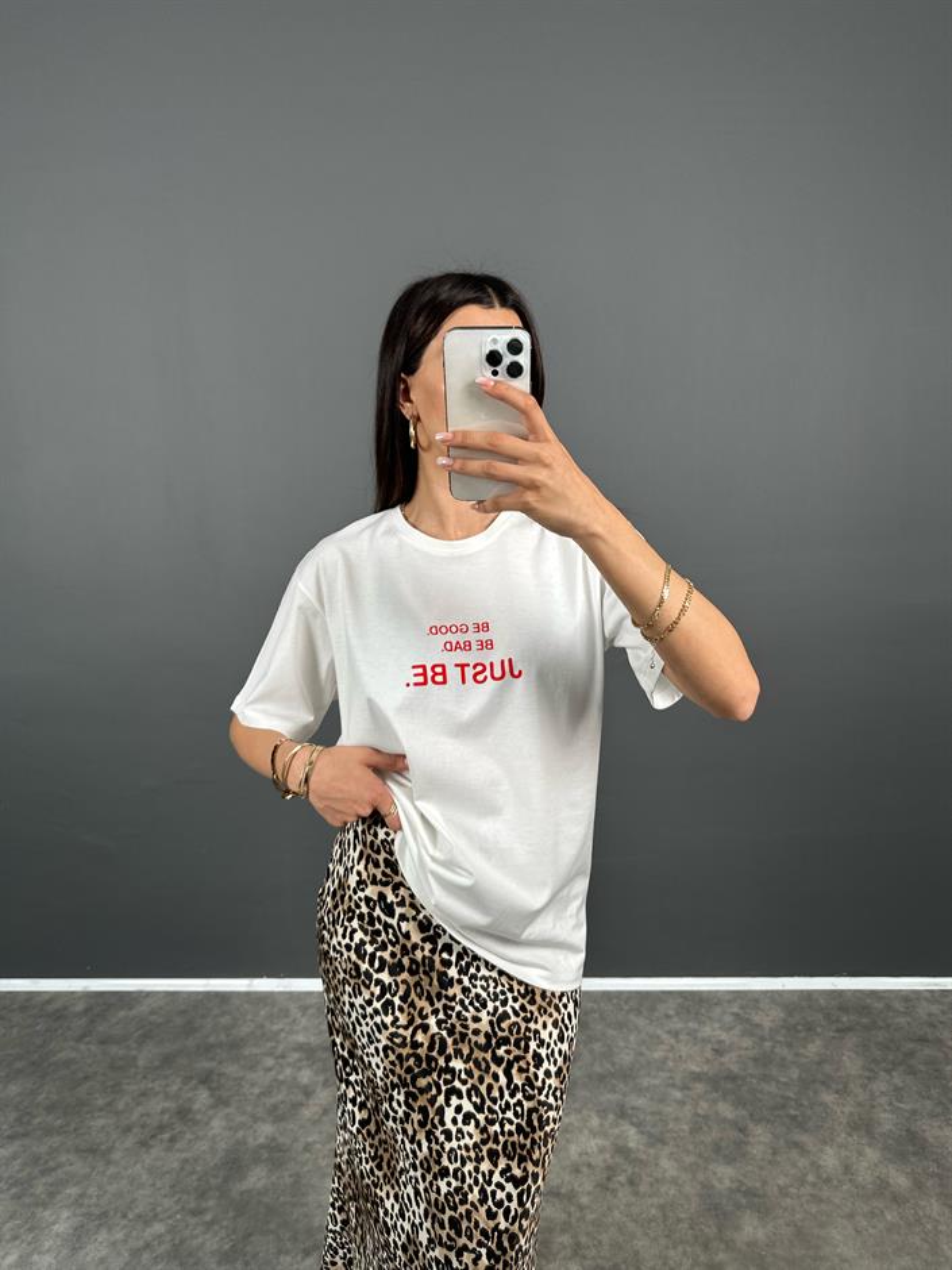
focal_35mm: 24
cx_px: 476
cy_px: 635
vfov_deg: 71.6
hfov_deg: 56.8
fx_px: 880
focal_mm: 6.86
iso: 64
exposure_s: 1/121
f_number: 1.78
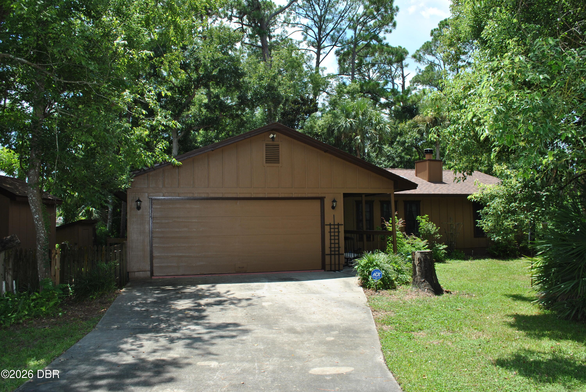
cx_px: 293
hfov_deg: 67.3
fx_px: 440
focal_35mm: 27
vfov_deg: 48.0
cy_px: 196
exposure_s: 1/200
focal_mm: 18
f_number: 7.1
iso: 100
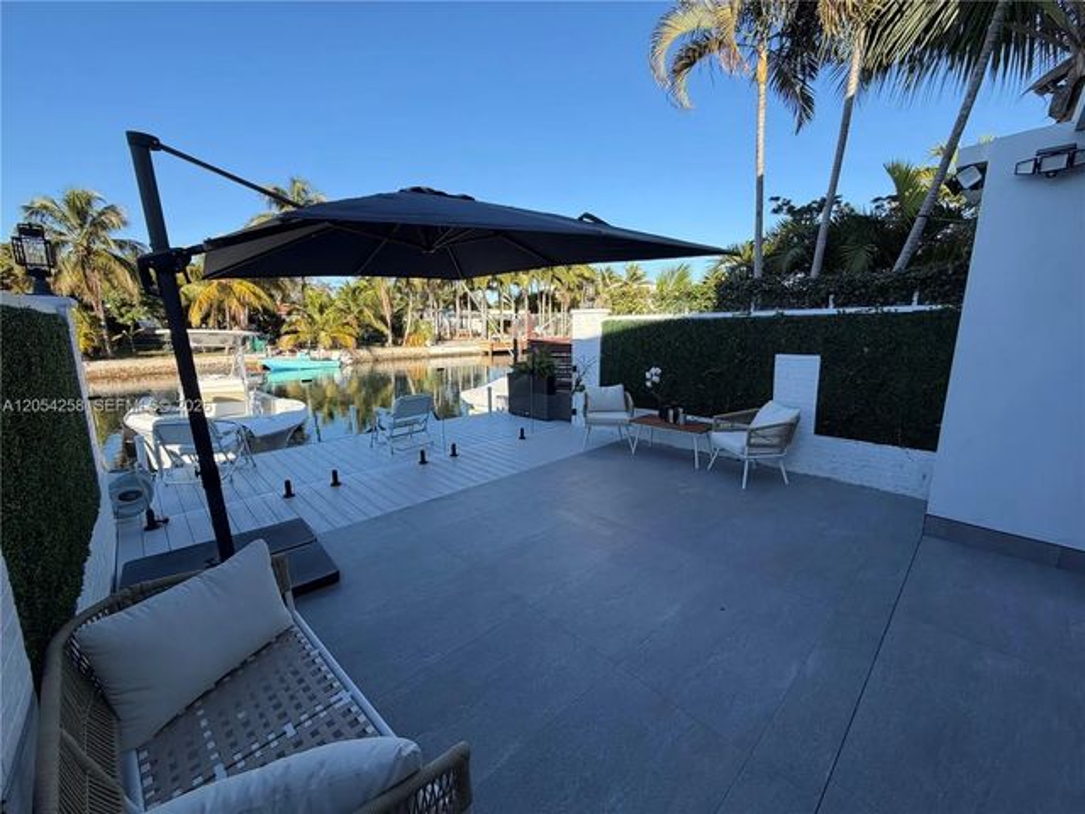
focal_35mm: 14
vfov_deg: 85.7
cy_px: 407
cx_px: 542
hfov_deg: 102.1
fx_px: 439
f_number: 2.2
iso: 40
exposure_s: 1/549
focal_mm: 2.22
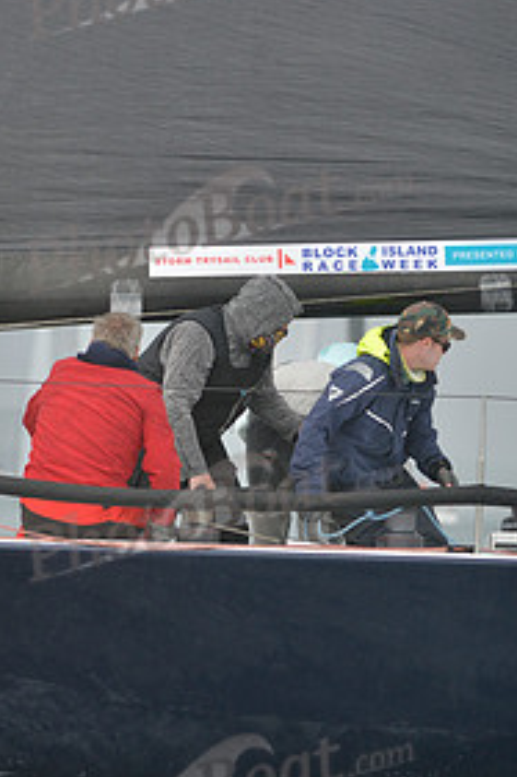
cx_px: -116
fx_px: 8907
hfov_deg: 3.3
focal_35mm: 413
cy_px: 405
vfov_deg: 5.0
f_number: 4
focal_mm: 200
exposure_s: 1/800
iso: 280
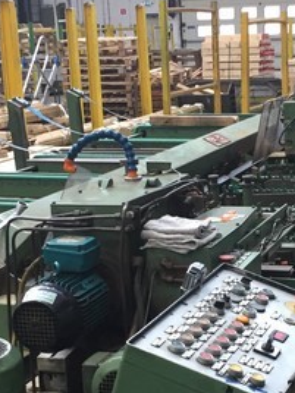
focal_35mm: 83
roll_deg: +2.4
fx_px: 943
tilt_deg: -13.1
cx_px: 225
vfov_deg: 23.4
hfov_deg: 17.7
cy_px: 279
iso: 50
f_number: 2.2
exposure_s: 1/33
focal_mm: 4.15
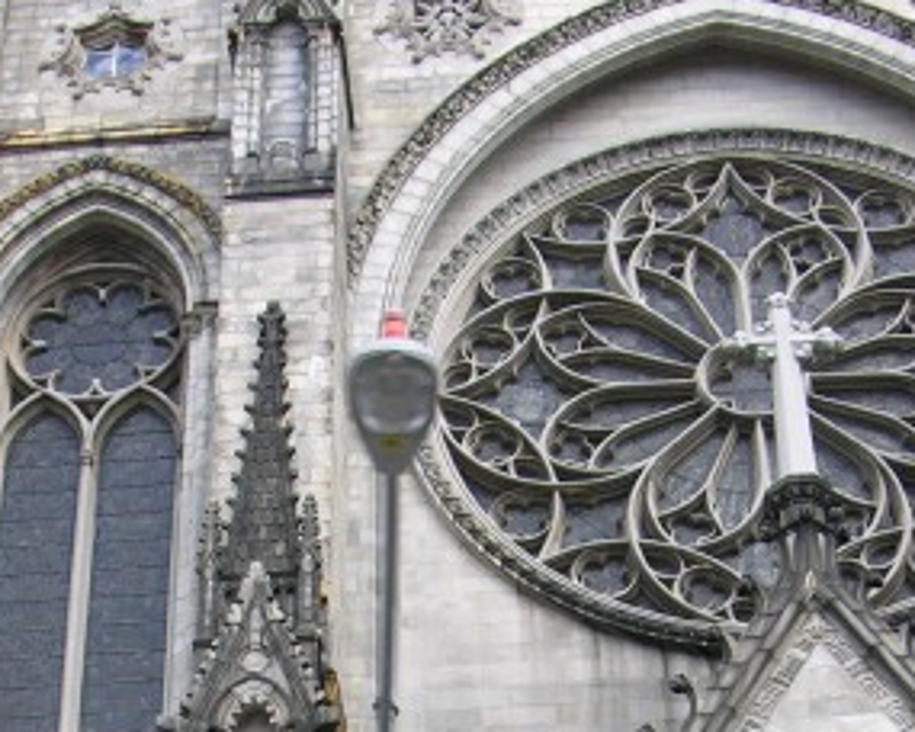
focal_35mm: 92
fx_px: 2491
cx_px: 421
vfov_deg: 15.7
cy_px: 1002
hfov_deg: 20.8
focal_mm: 8.9
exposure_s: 1/123
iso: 50
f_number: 4.5
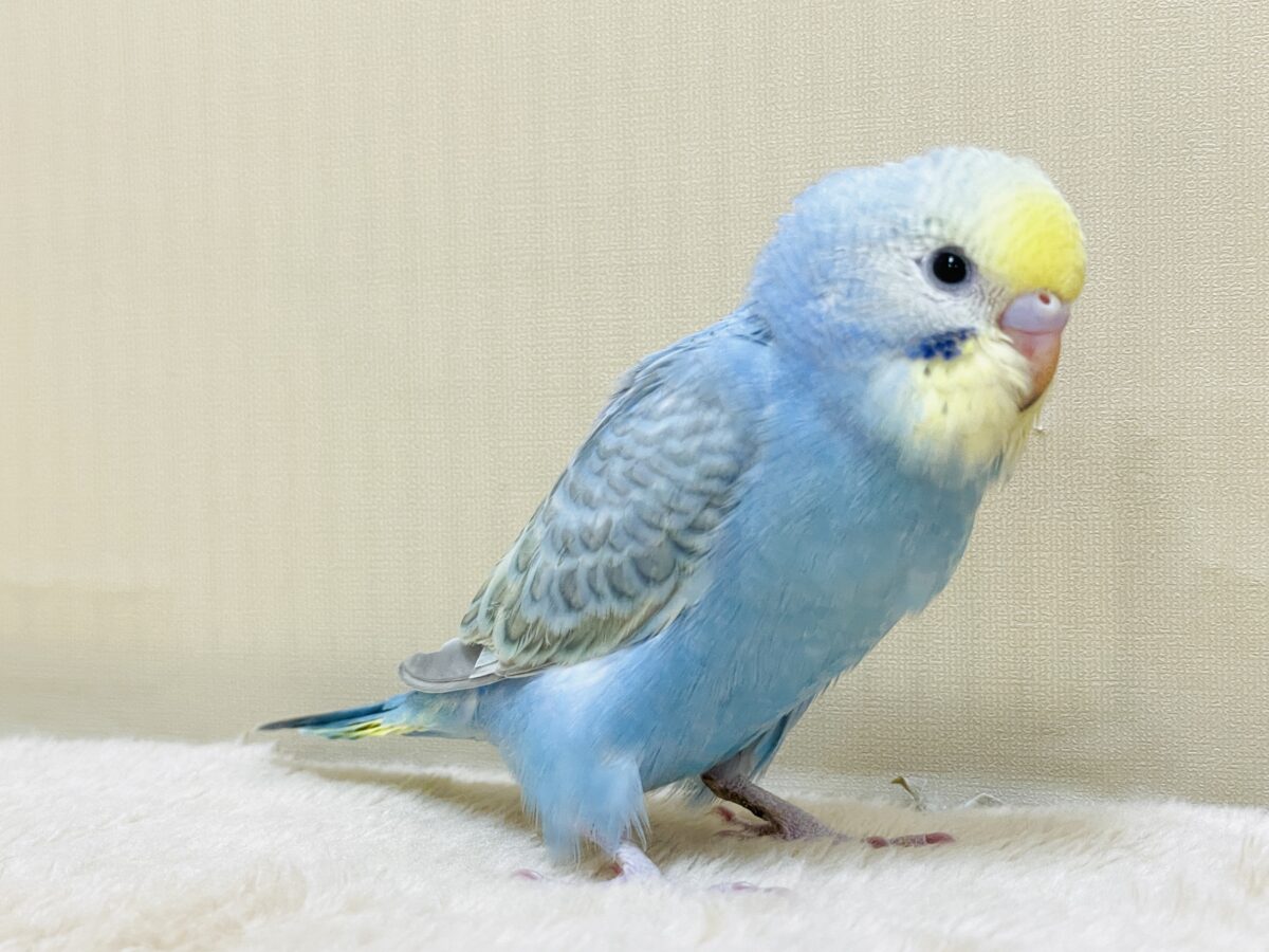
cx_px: 634
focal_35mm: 52
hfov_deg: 36.8
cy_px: 476
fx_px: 1906
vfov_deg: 28.0
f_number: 2
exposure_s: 1/99
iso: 100
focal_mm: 6
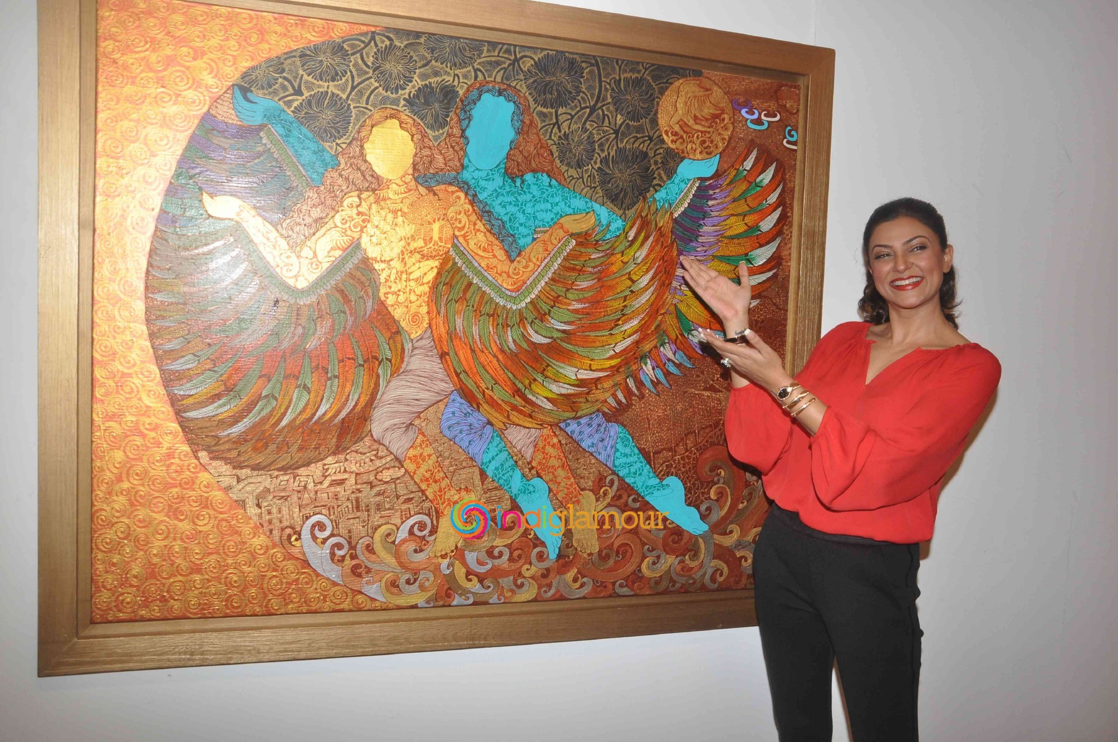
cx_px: 559
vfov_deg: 39.9
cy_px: 371
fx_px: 1024
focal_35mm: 33
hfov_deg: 57.3
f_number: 10
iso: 800
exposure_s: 1/160
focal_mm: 22
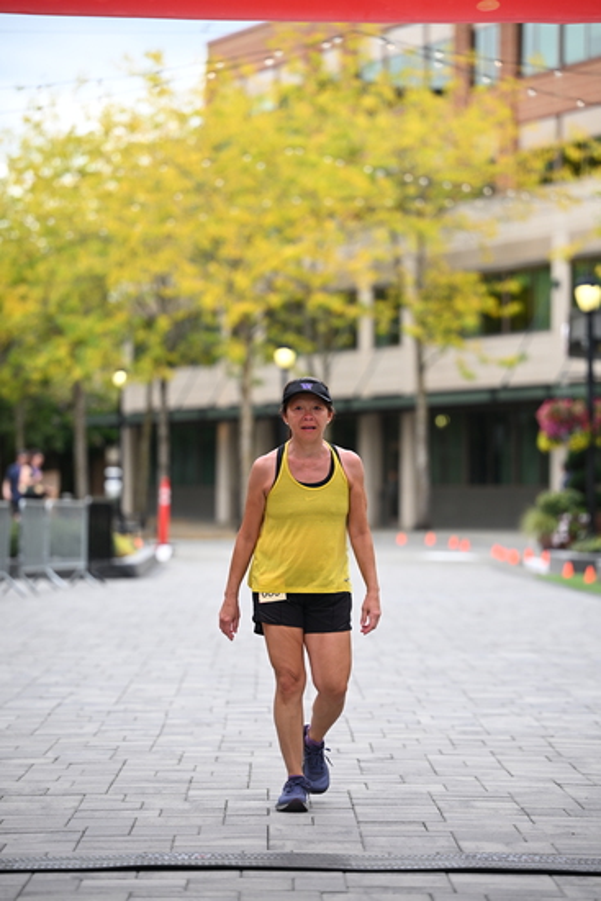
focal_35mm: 130
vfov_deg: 15.8
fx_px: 3253
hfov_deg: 10.6
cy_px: 450
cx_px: 300
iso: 640
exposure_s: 1/1600
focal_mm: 130
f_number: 2.8
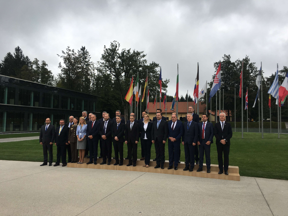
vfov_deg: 48.2
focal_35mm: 29
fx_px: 241
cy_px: 108
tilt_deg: +4.6
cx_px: 144
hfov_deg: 61.7
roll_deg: -0.6
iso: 25
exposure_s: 1/565
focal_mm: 4.15
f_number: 2.2
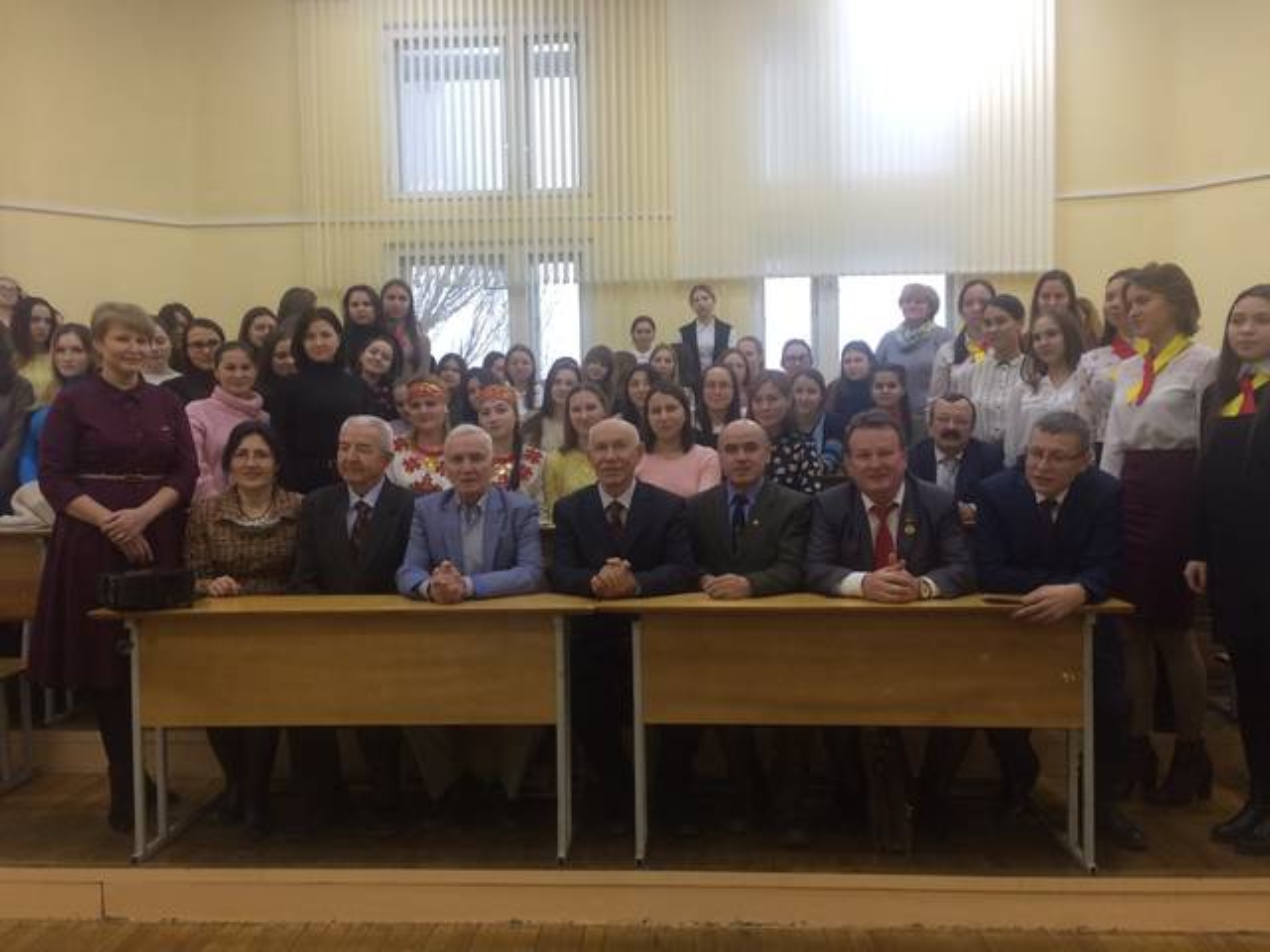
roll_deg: +0.5
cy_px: 476
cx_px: 635
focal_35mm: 29
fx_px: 1064
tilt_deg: -3.6
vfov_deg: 48.2
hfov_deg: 61.7
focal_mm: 4.15
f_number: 2.2
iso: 100
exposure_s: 1/33
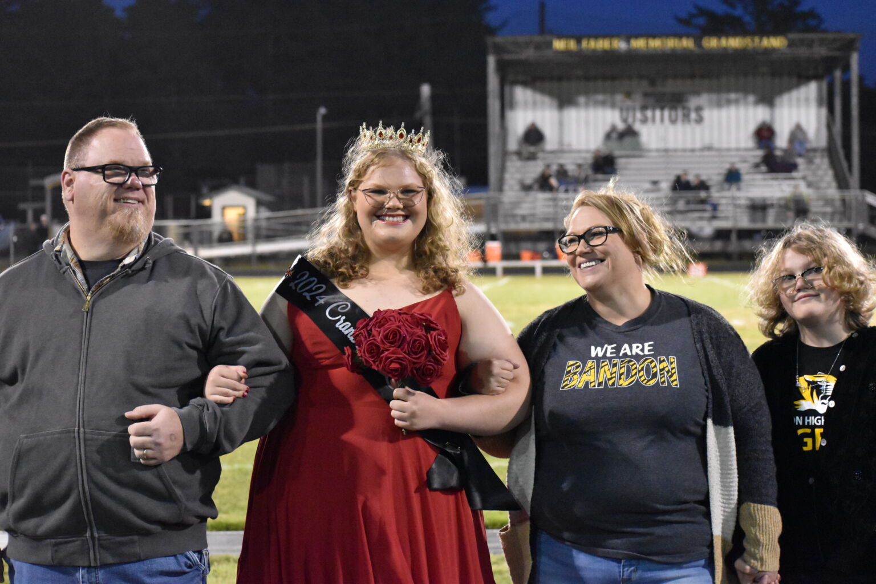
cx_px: 438
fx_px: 2555
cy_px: 292
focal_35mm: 105
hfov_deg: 19.5
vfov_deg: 13.0
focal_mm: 70
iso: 8000
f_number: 4.5
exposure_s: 1/80
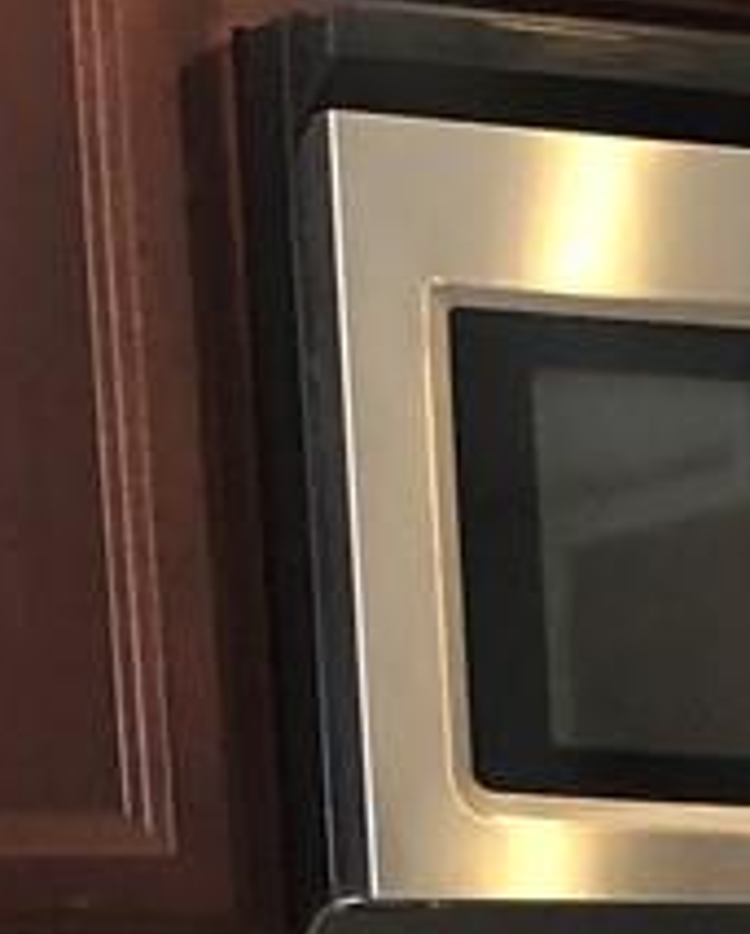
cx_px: 1702
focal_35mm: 205
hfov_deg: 7.2
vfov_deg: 8.9
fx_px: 5676
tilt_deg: -6.8
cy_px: 1820
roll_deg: +1.5
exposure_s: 1/17
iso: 40
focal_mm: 3.99
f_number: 1.8
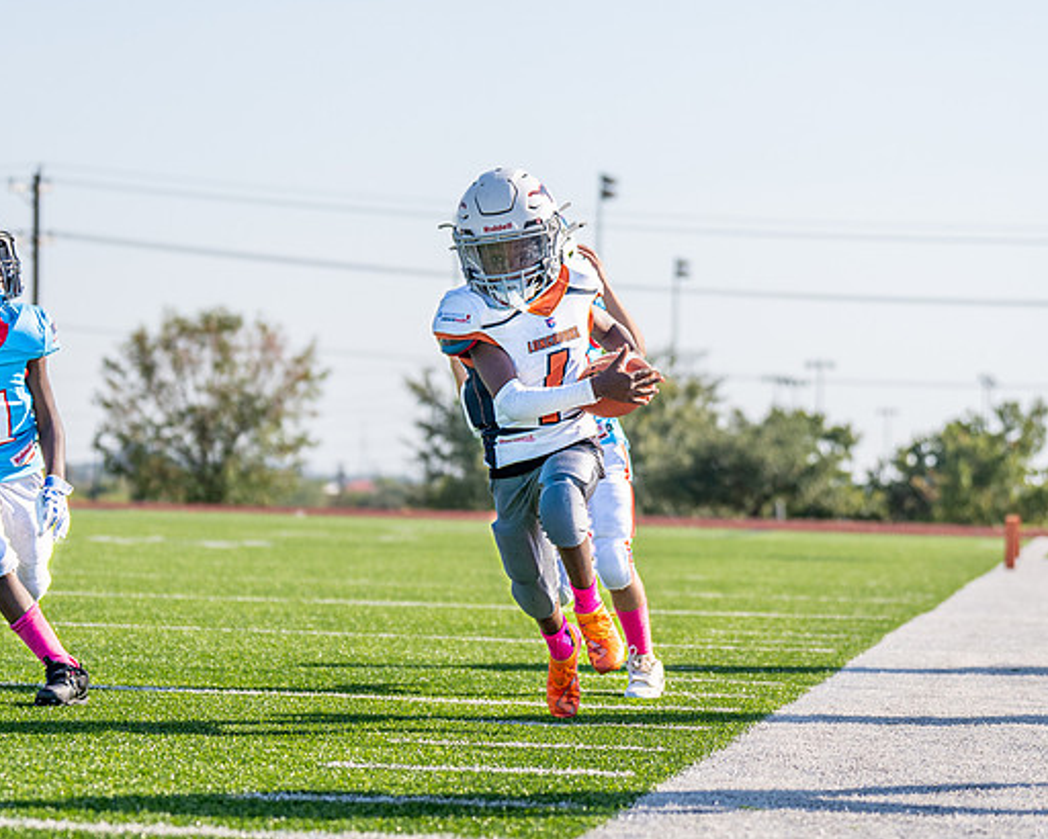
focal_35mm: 147
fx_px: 4561
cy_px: 433
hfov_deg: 13.1
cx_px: 514
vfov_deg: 10.5
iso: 100
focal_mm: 78
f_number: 2.8
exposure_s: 1/1600
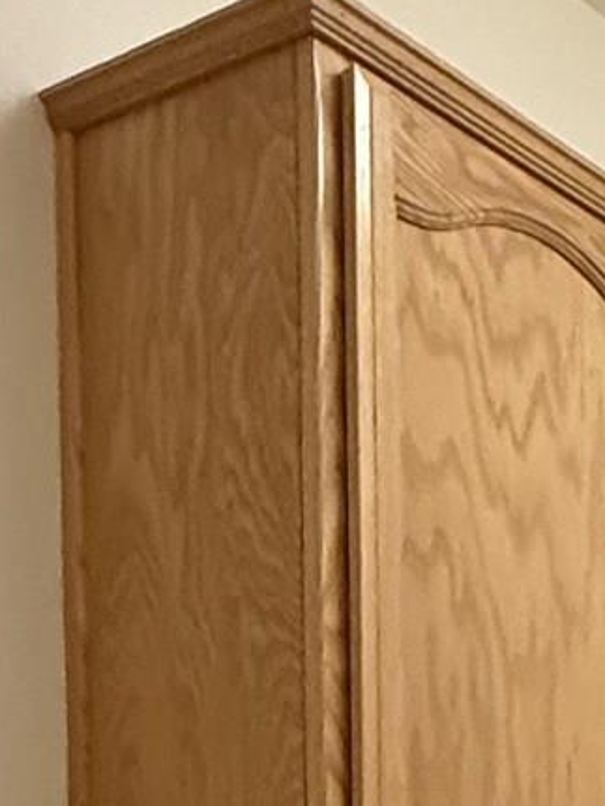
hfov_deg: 17.8
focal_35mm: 75
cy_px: 1091
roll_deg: +0.6
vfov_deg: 22.7
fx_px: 1746
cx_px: 880
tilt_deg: -1.5
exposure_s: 1/60
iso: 640
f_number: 2.2
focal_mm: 2.22
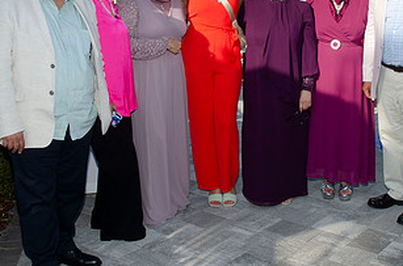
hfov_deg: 38.6
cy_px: 90
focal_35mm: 51
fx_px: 569
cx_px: 264
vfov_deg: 26.2
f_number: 7.1
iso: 100
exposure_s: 1/250
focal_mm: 18
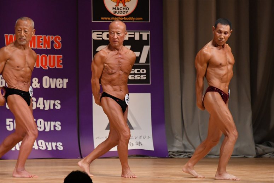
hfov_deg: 6.0
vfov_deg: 4.0
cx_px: 137
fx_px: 2625
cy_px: 92
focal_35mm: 345
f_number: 5.6
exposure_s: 1/400
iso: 4000
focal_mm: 230
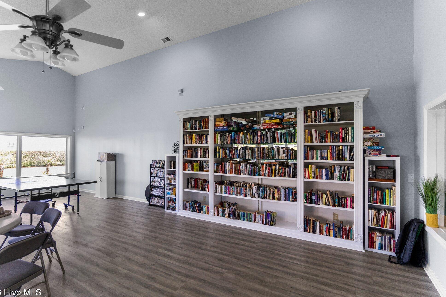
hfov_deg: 89.9
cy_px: 149
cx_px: 210
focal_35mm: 18
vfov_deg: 67.4
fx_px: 223
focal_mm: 17
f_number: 2.8
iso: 1000
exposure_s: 1/320
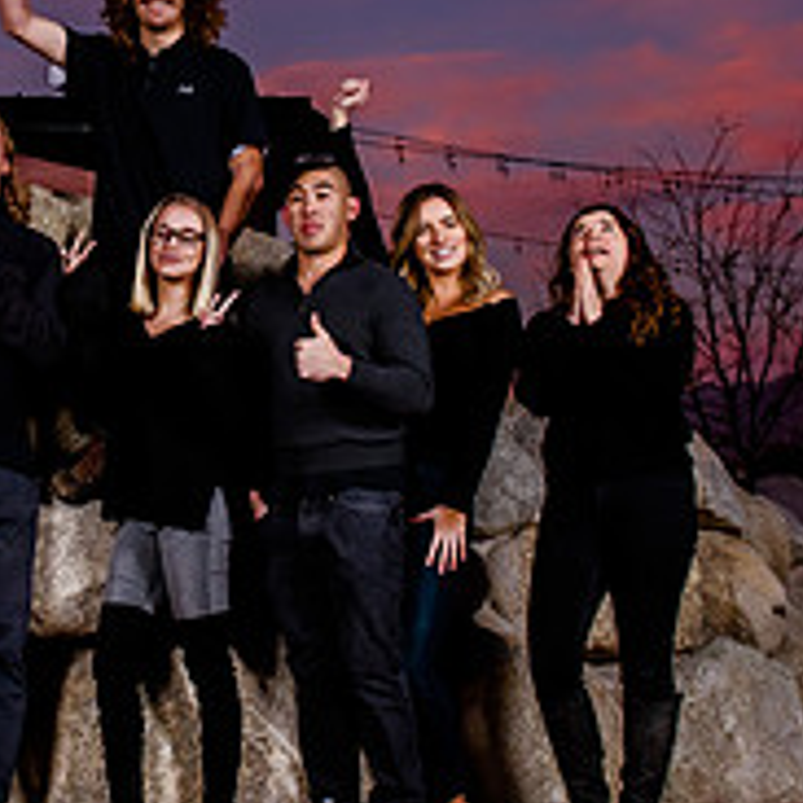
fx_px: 1995
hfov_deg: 22.0
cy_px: 260
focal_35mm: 76
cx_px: 25
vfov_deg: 22.7
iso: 800
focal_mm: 26
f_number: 7.1
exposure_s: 1/160
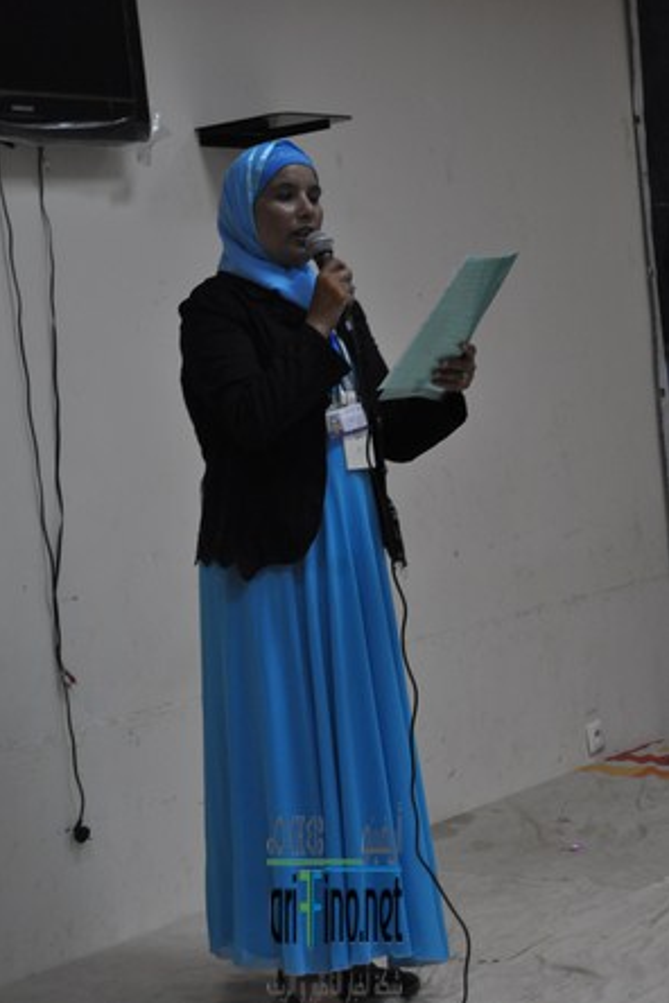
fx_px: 2328
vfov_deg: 24.3
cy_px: 497
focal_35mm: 84
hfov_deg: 16.4
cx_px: 333
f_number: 5.6
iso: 800
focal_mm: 55
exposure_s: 1/40
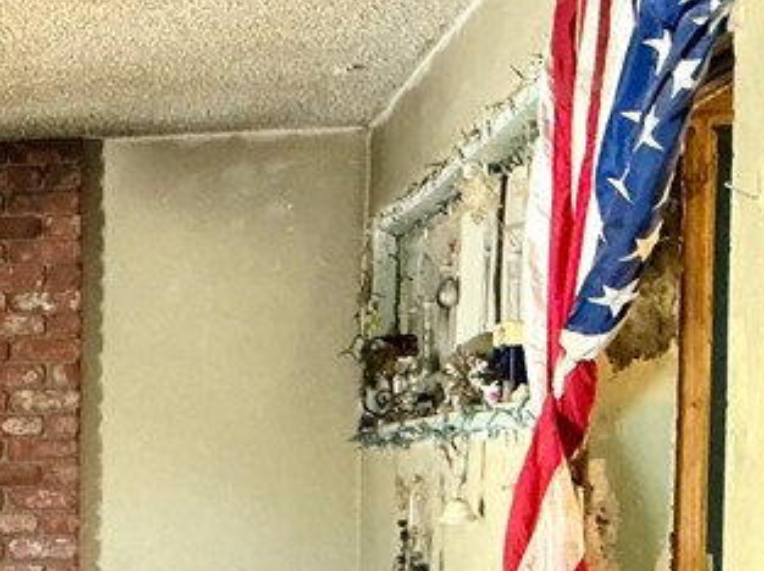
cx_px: -371
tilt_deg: -4.8
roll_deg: +1.4
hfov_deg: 18.4
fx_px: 2094
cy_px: 678
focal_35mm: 95
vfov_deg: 15.0
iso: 320
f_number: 1.8
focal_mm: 3
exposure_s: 1/40
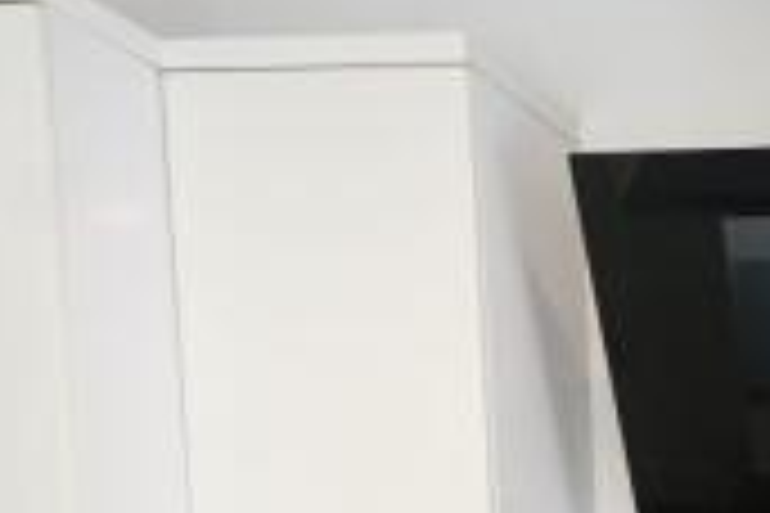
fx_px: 2053
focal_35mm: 96
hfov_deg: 17.5
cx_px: 1351
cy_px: 979
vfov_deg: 12.7
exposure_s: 1/30
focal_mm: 16
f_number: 5
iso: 500
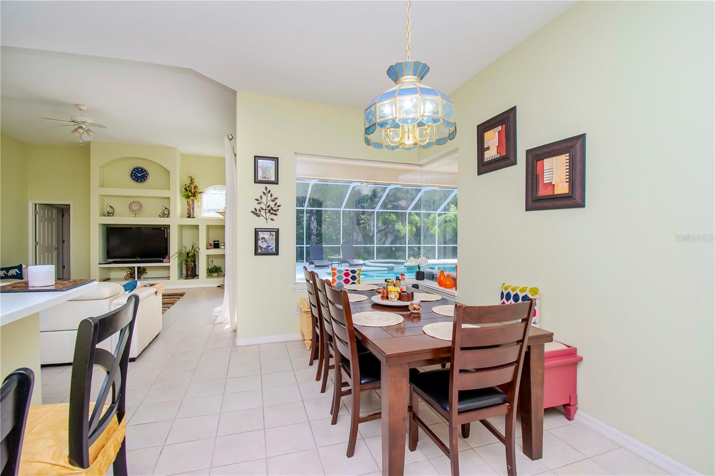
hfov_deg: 100.4
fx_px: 298
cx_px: 358
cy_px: 238
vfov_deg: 77.3
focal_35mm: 15
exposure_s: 1/160
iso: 800
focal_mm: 10
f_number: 9
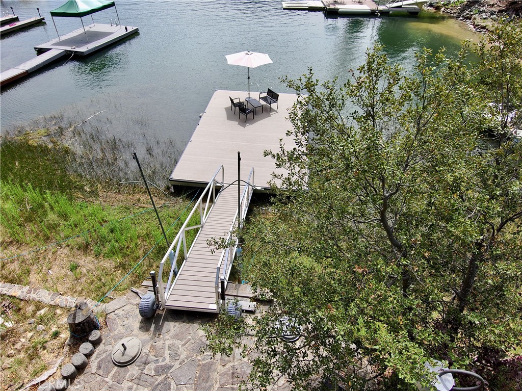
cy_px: 196
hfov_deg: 79.0
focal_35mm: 21
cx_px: 261
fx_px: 317
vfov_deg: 63.4
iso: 100
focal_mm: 3.7
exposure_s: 1/1182
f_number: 2.8
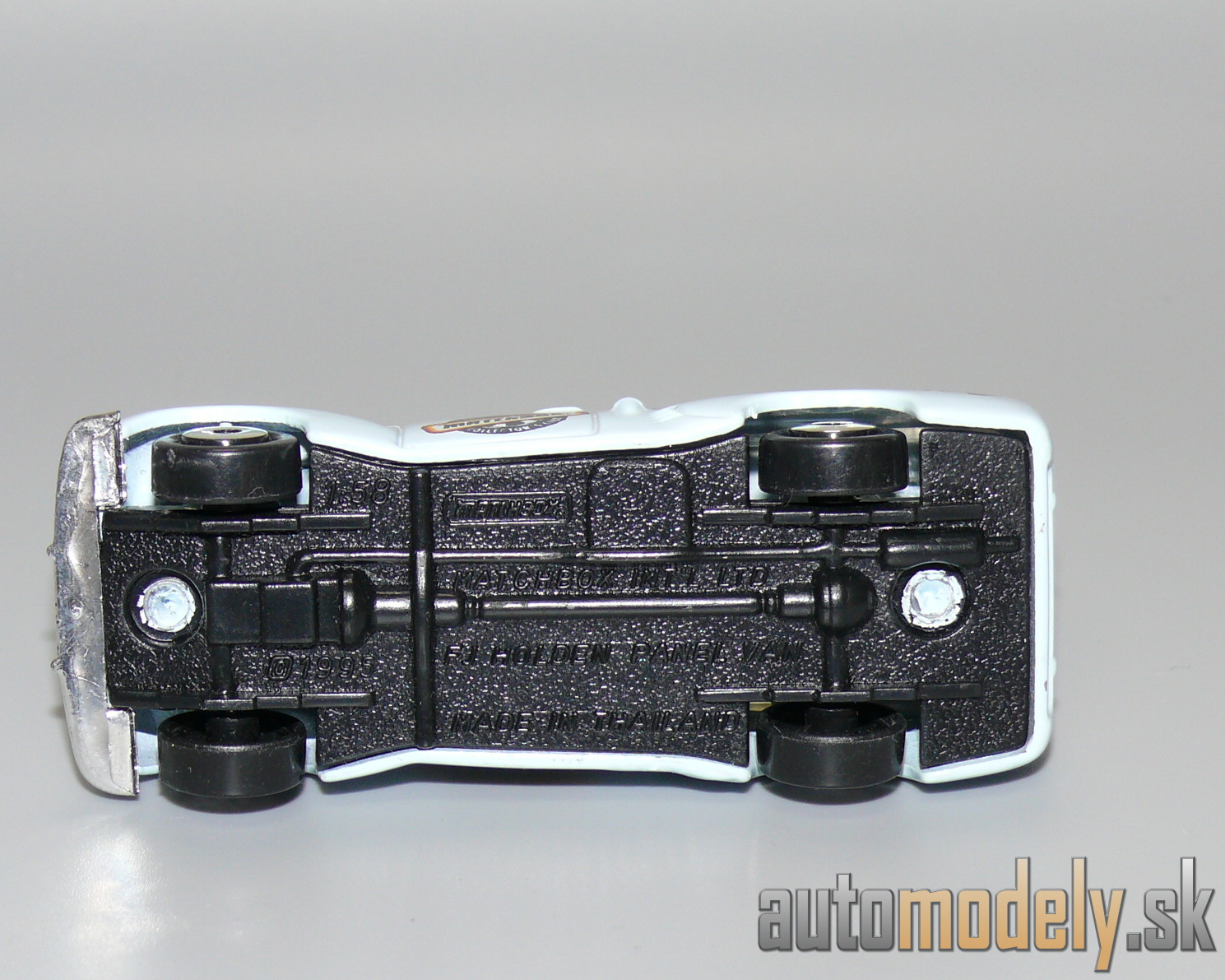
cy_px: 489
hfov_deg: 17.9
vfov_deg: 14.4
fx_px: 3879
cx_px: 568
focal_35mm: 107
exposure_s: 1/30
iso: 100
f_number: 4
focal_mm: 13.4
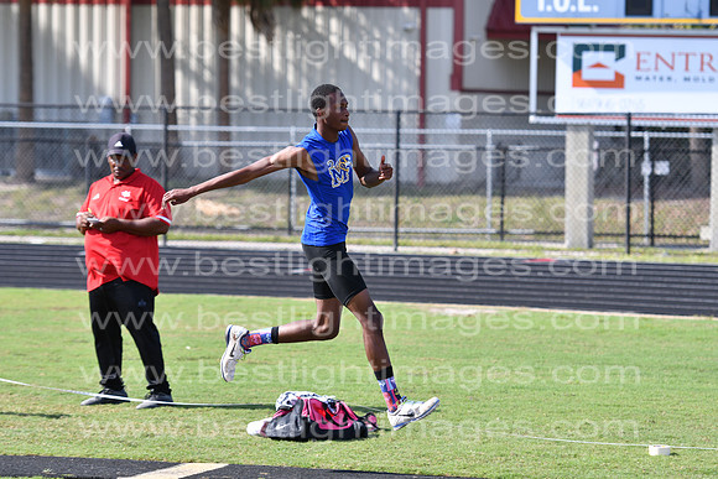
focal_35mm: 188
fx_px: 3740
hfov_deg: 11.0
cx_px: 359
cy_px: 240
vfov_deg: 7.3
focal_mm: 125
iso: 200
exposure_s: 1/1600
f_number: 4
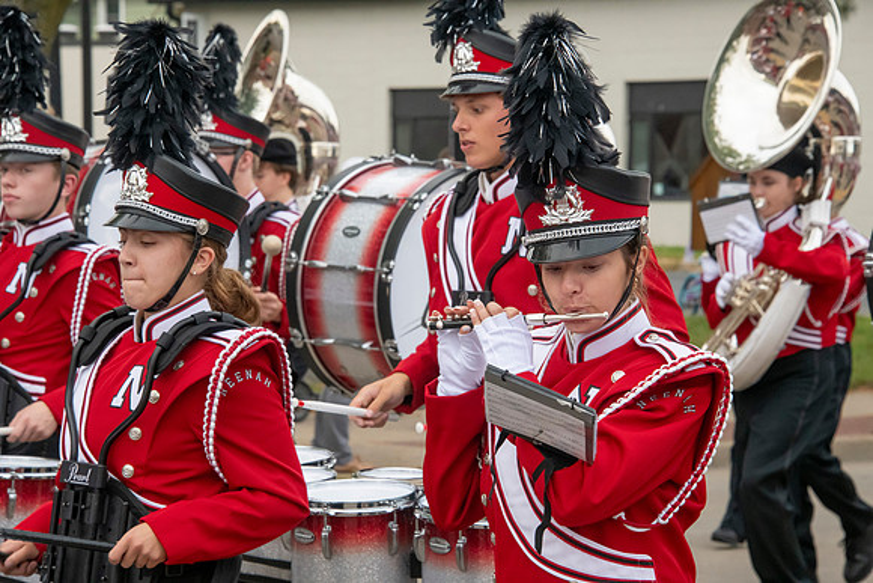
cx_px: 436
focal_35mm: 160
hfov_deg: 12.8
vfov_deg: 8.6
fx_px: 3881
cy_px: 292
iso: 3200
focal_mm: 160
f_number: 11
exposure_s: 1/400
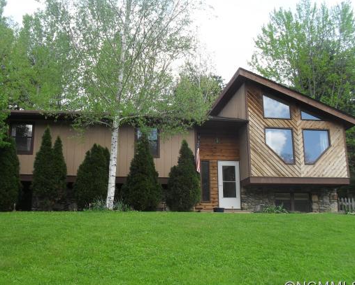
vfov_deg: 38.2
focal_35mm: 39
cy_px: 151
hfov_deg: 46.8
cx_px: 168
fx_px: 410
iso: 100
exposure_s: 1/350
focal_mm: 6.3
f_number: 3.2
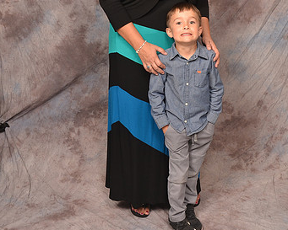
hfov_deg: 31.5
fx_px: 510
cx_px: 160
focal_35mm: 60
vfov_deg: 24.9
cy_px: 35
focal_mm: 25
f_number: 5.6
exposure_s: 1/60
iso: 200
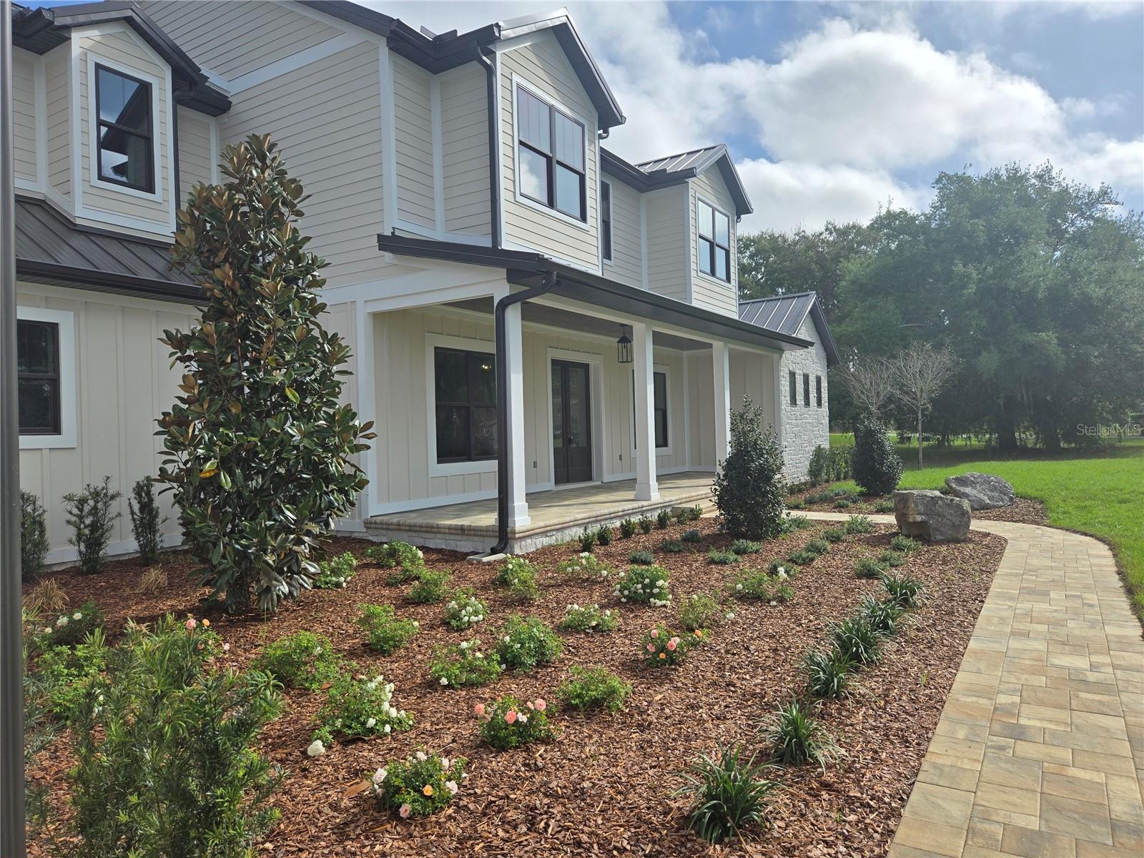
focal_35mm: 23
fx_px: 760
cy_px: 429
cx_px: 572
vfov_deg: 58.9
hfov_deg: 73.9
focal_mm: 5.4
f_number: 1.8
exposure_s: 1/2921
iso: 25
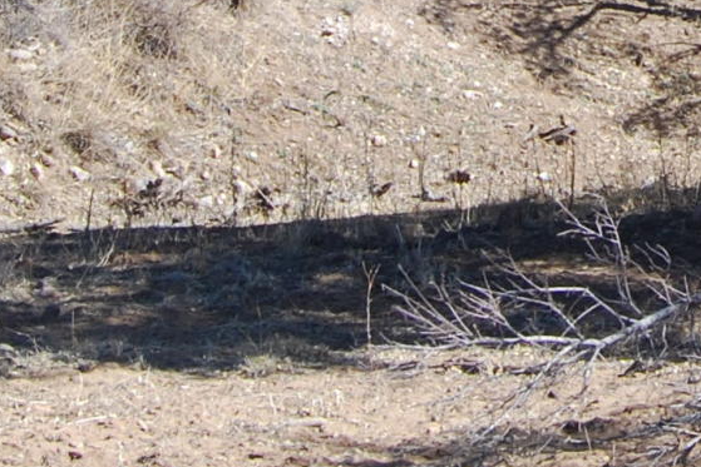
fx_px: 2824
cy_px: -431
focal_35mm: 145
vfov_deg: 9.0
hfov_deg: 13.5
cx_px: 971
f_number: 6.3
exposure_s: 1/160
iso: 100
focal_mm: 18
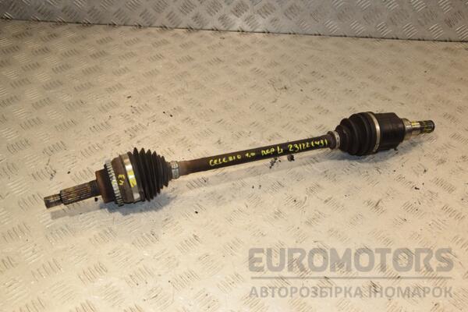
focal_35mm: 39
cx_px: 234
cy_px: 156
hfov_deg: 49.6
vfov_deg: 34.2
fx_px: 507
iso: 800
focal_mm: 26
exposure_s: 1/200
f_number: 9
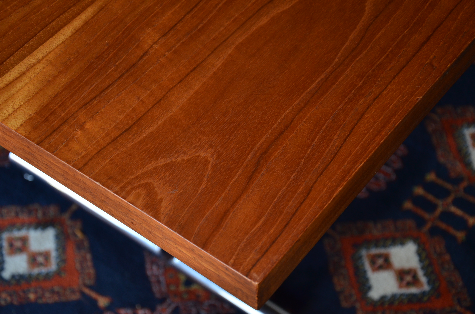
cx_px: 238
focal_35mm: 78
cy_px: 157
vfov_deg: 17.4
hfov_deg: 26.0
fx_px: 1027
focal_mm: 52
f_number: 5
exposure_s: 1/60
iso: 800
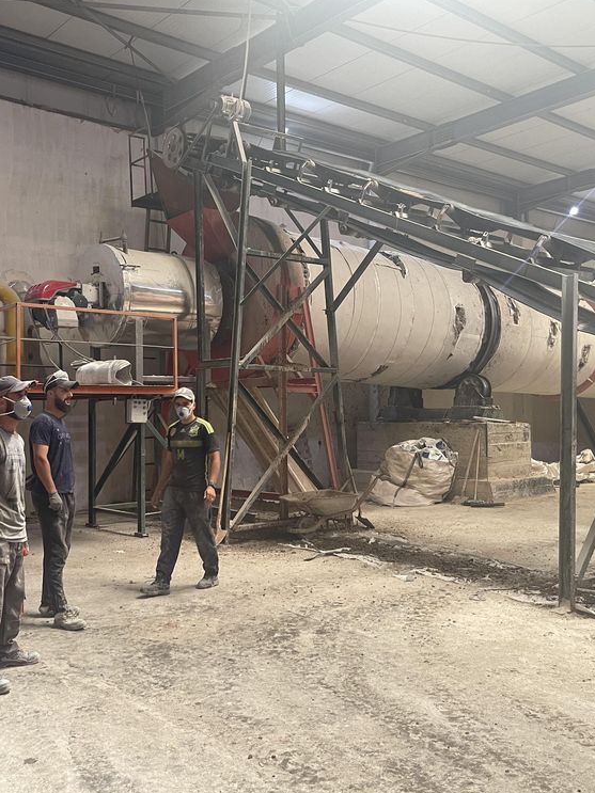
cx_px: 242
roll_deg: +0.4
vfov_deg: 52.6
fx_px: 802
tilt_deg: +0.1
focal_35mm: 35
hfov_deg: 40.5
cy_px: 397
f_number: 1.6
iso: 125
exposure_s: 1/70
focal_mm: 5.1
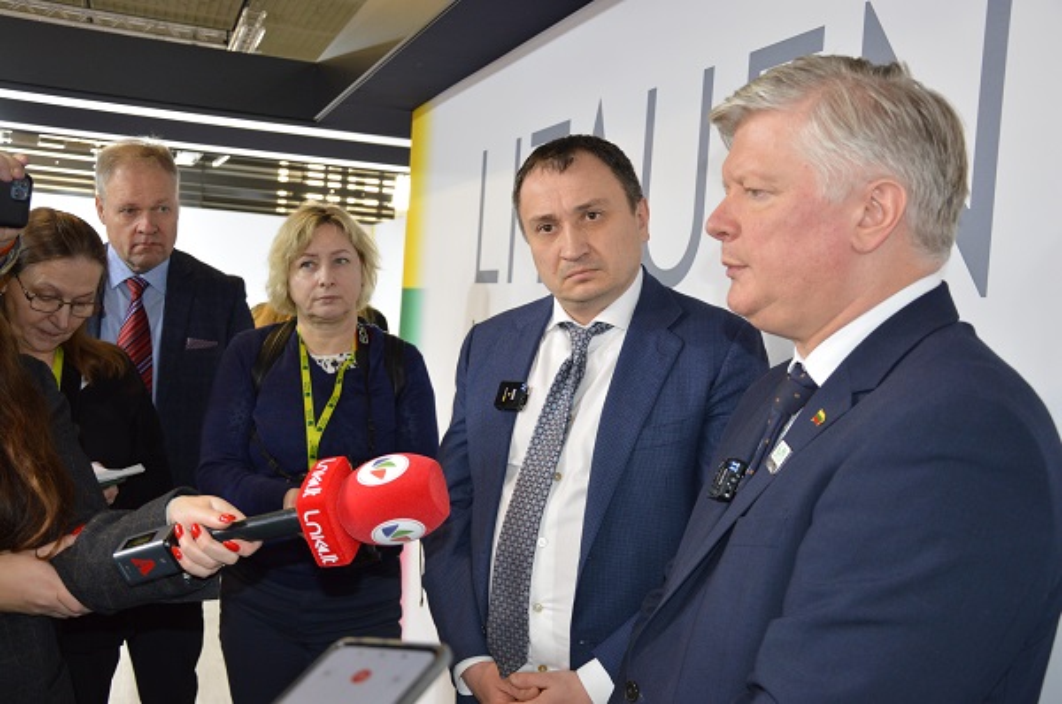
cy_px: 352
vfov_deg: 36.8
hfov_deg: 53.2
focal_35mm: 36
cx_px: 531
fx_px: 1060
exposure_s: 1/60
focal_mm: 24
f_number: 3.8
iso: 560
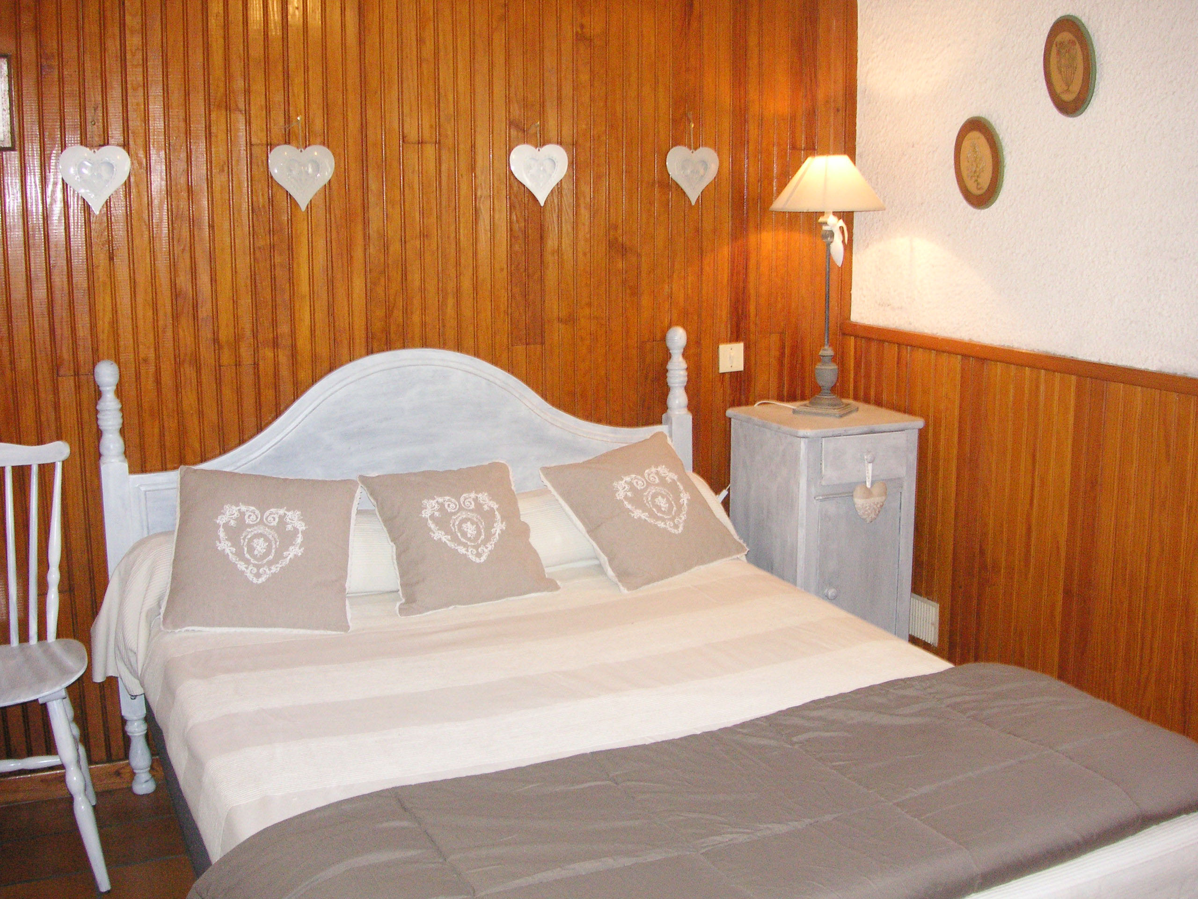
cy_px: 450
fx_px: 1281
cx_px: 599
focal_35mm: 37
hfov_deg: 50.1
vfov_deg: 38.7
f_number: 2.8
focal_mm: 6.1
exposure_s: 1/45
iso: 160
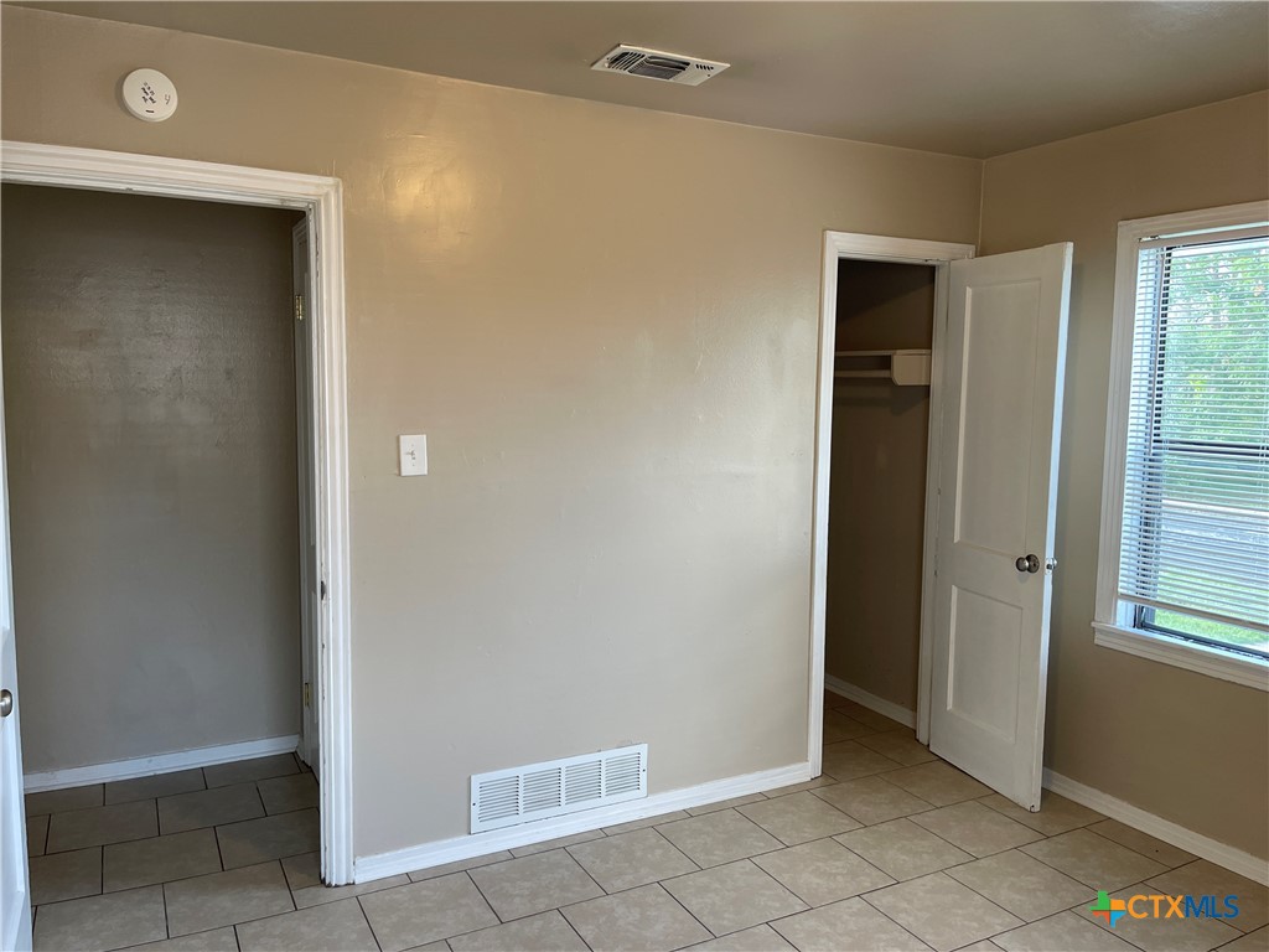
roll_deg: -0.9
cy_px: 476
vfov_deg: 54.9
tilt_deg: -6.6
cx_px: 634
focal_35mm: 25
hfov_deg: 69.4
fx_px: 916
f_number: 1.6
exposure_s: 1/120
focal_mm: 5.1
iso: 125
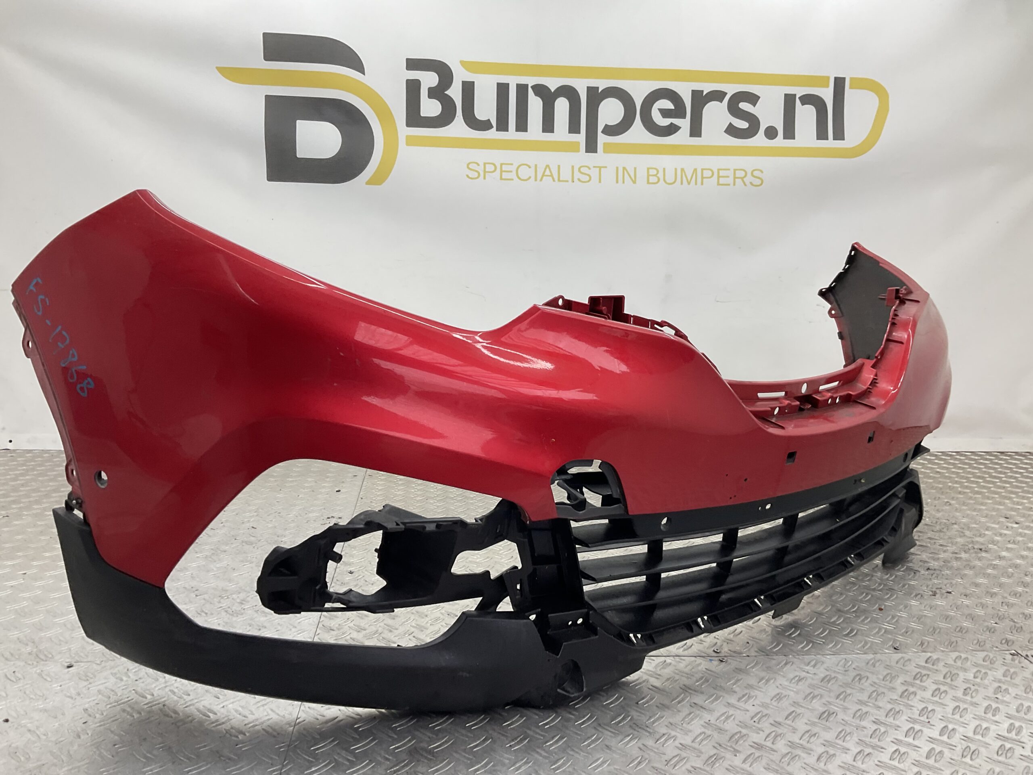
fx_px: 865
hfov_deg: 61.7
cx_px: 516
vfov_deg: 48.2
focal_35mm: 29
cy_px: 388
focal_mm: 3
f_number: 1.8
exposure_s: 1/120
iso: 25
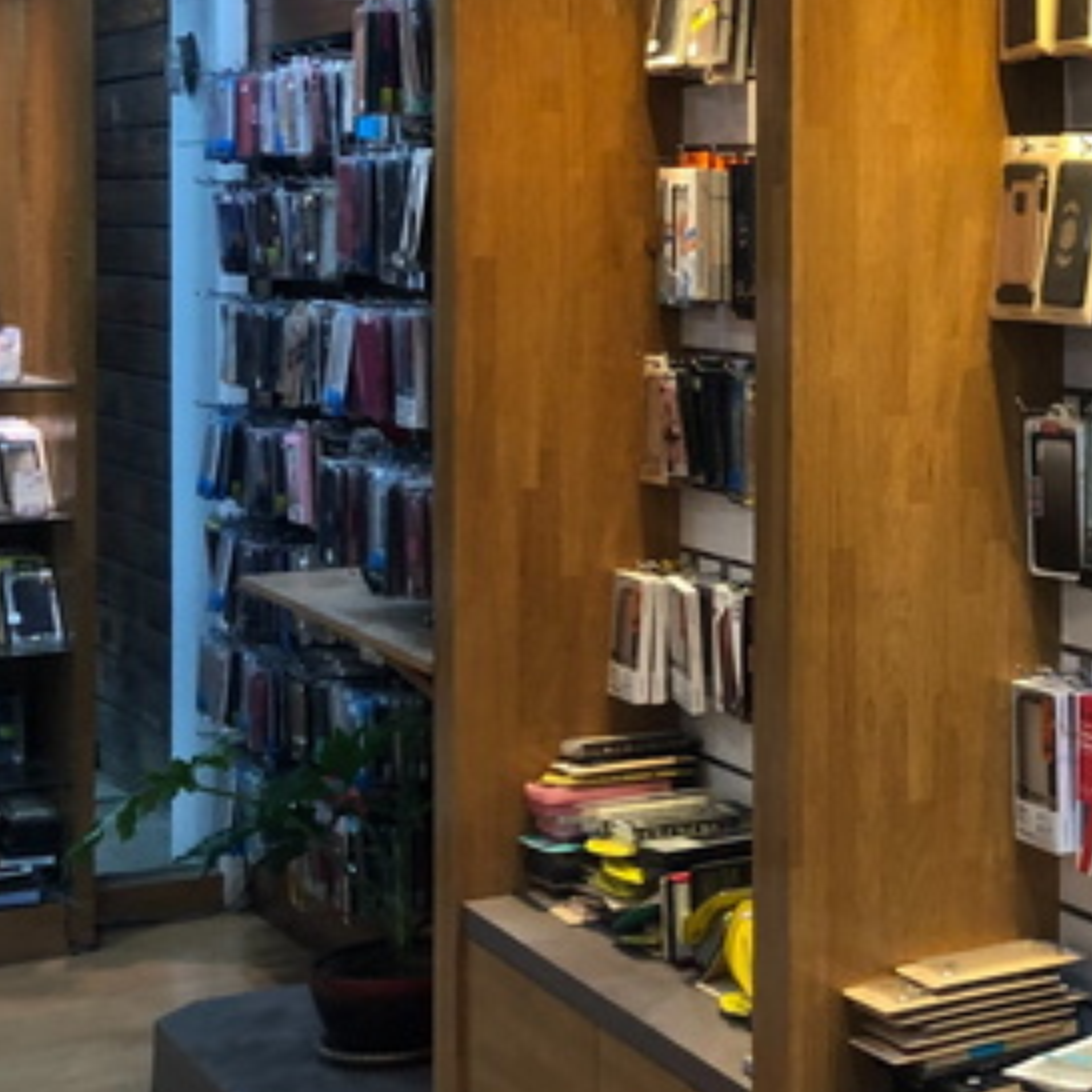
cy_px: 280
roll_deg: +0.2
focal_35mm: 73
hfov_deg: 21.2
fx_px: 2605
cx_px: 1472
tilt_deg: -2.6
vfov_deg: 23.4
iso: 40
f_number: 1.8
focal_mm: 3.99
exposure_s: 1/20
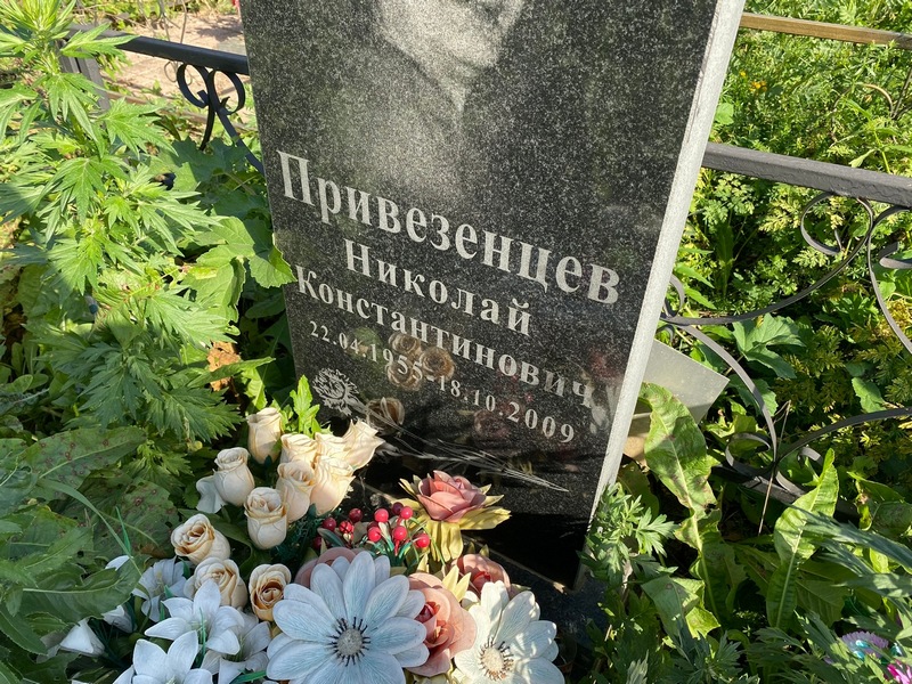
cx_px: 456
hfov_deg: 67.3
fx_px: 685
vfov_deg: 53.1
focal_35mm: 26
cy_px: 342
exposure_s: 1/738
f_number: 1.8
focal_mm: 4.25
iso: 32
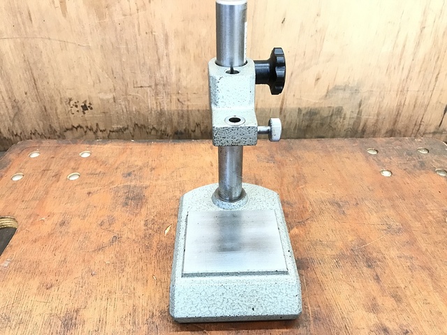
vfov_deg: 49.7
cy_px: 168
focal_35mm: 28
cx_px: 224
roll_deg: +0.1
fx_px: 362
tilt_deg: -34.0
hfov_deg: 63.4
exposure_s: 1/15
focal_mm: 3.99
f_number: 1.8
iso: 64
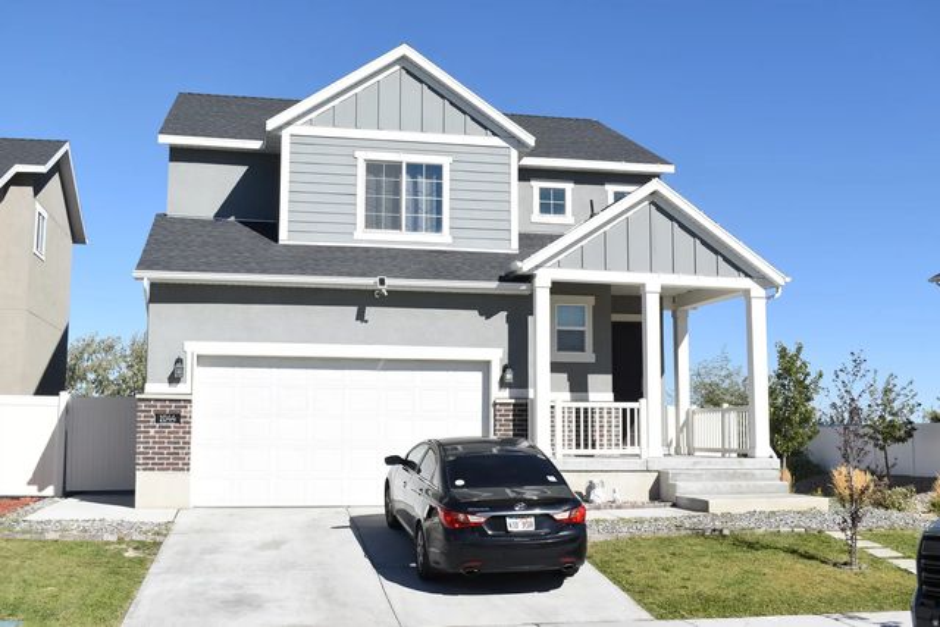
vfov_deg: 33.0
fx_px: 1058
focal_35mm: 40
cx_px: 470
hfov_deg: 47.9
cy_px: 314
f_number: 8
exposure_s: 1/320
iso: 100
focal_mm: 27
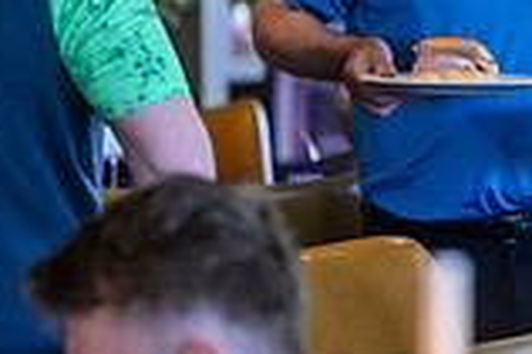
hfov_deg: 4.6
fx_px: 6510
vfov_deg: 3.1
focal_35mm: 441
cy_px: -133
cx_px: 953
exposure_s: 1/500
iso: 2000
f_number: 3.5
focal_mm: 120
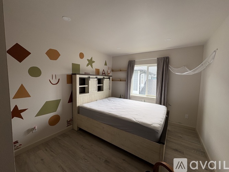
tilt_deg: -3.7
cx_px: 114
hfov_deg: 102.1
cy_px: 86
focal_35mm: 14
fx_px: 93
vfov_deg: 85.7
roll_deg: -1.6
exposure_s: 1/121
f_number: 2.2
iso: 50
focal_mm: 2.22
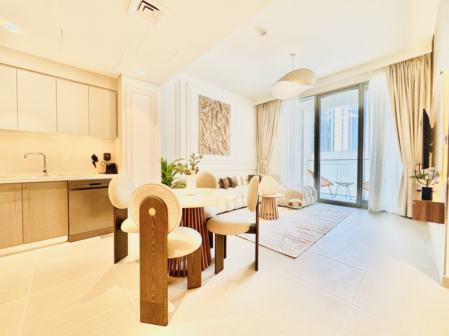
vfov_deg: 85.7
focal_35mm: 14
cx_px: 224
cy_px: 168
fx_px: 182
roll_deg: -0.5
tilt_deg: -2.2
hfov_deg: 102.1
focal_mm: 2.22
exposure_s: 1/100
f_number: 2.2
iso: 160
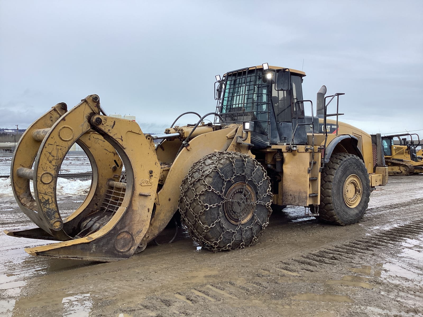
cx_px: 212
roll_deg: -1.5
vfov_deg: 45.4
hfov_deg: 58.4
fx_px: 379
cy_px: 158
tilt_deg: -1.5
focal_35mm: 31
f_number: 2.4
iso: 25
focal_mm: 3.3
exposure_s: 1/403
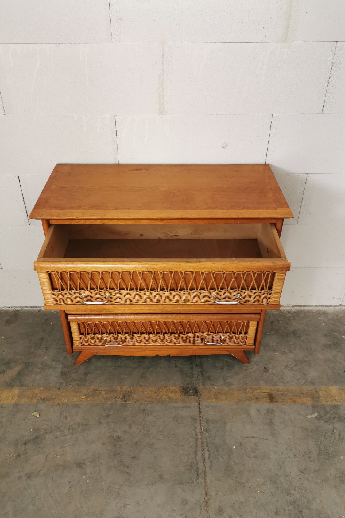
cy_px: 264
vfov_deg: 63.7
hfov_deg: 45.0
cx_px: 168
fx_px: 417
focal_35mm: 29
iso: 160
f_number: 1.8
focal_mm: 5.58
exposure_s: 1/50
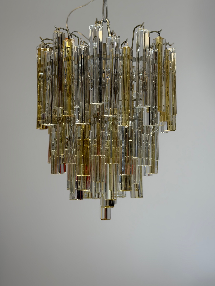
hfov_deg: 30.3
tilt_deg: +2.8
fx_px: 398
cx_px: 108
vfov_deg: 39.7
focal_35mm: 48
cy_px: 143
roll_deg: -0.3
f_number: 1.78
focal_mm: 6.76
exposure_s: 1/67
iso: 100
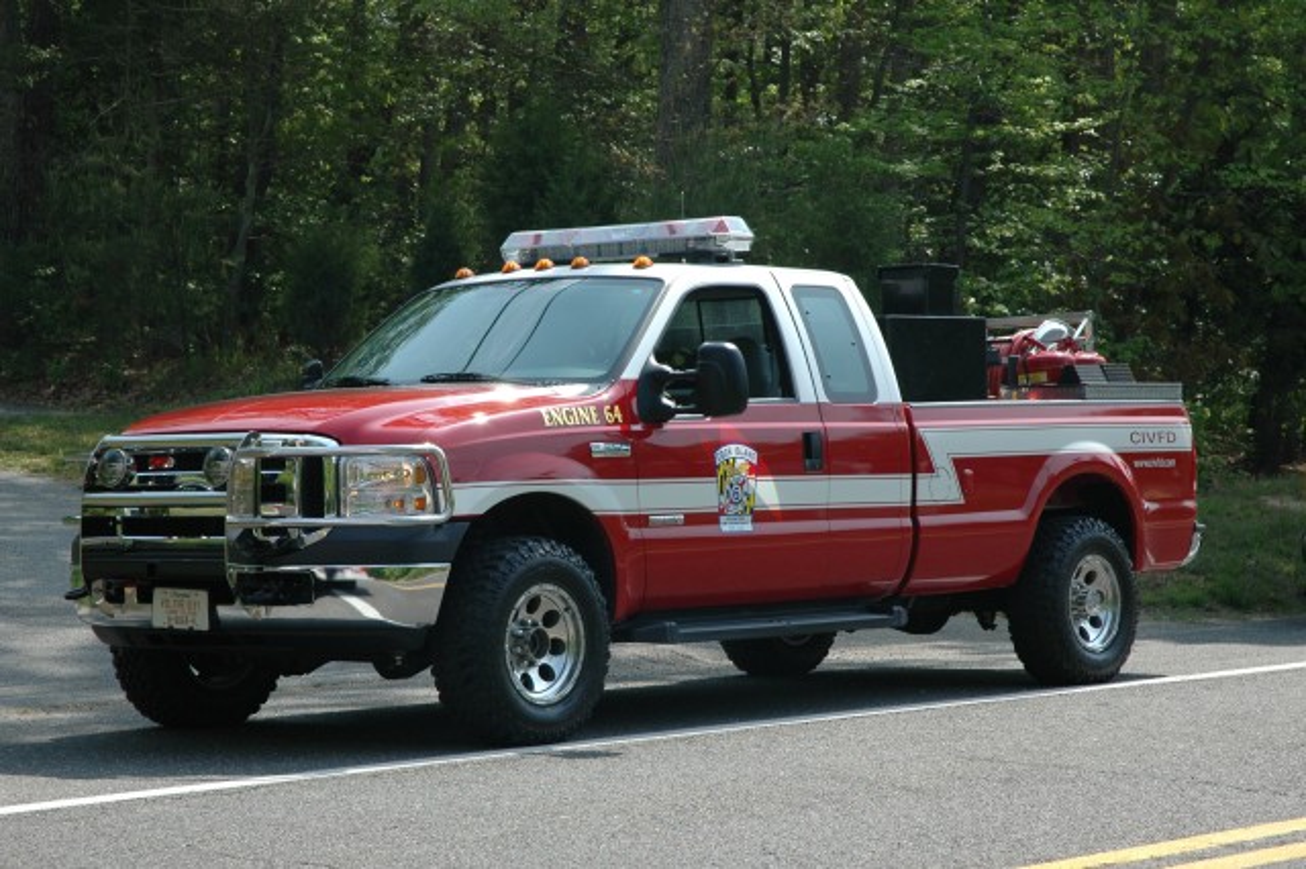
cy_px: 434
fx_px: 3372
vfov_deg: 14.7
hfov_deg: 21.9
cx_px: 653
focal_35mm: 93
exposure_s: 1/250
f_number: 8
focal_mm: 62
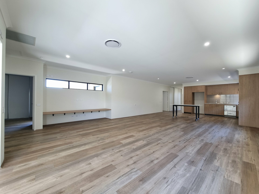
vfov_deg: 89.9
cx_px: 130
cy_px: 97
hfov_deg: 106.2
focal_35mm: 13
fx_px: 97
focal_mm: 2.2
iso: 80
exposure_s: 1/50
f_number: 2.2
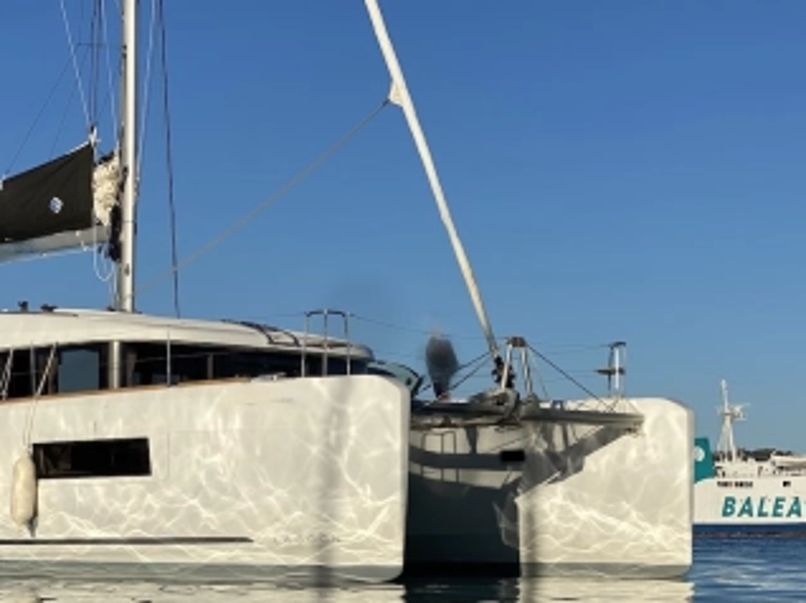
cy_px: 442
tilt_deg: +1.5
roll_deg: -0.4
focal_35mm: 90
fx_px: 2094
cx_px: 226
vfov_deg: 16.3
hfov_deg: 21.6
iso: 20
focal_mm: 6
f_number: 2
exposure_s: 1/2817
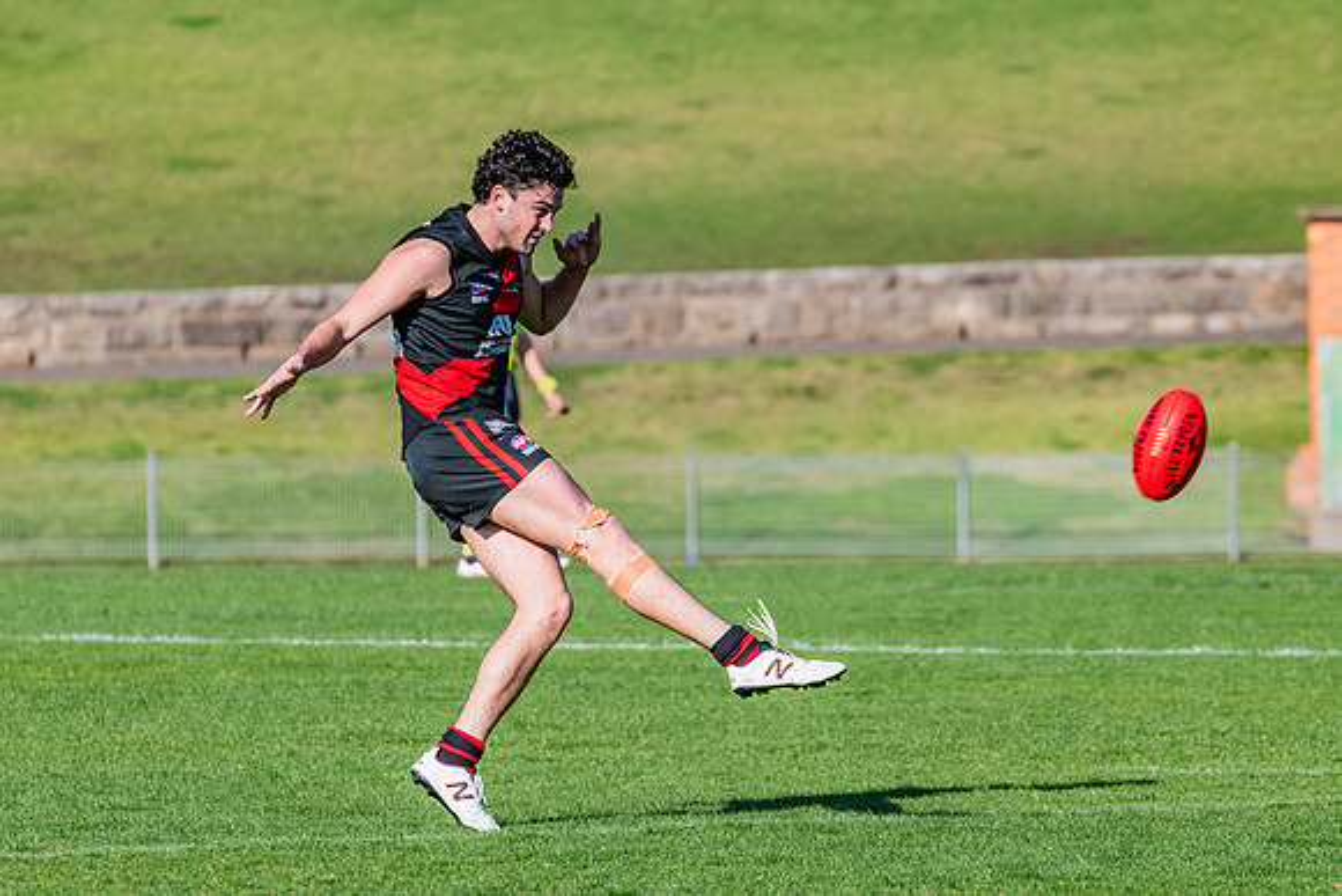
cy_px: 534
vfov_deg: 3.0
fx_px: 17303
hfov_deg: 4.4
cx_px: 642
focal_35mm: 464
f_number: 10
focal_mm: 360
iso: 800
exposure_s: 1/1600
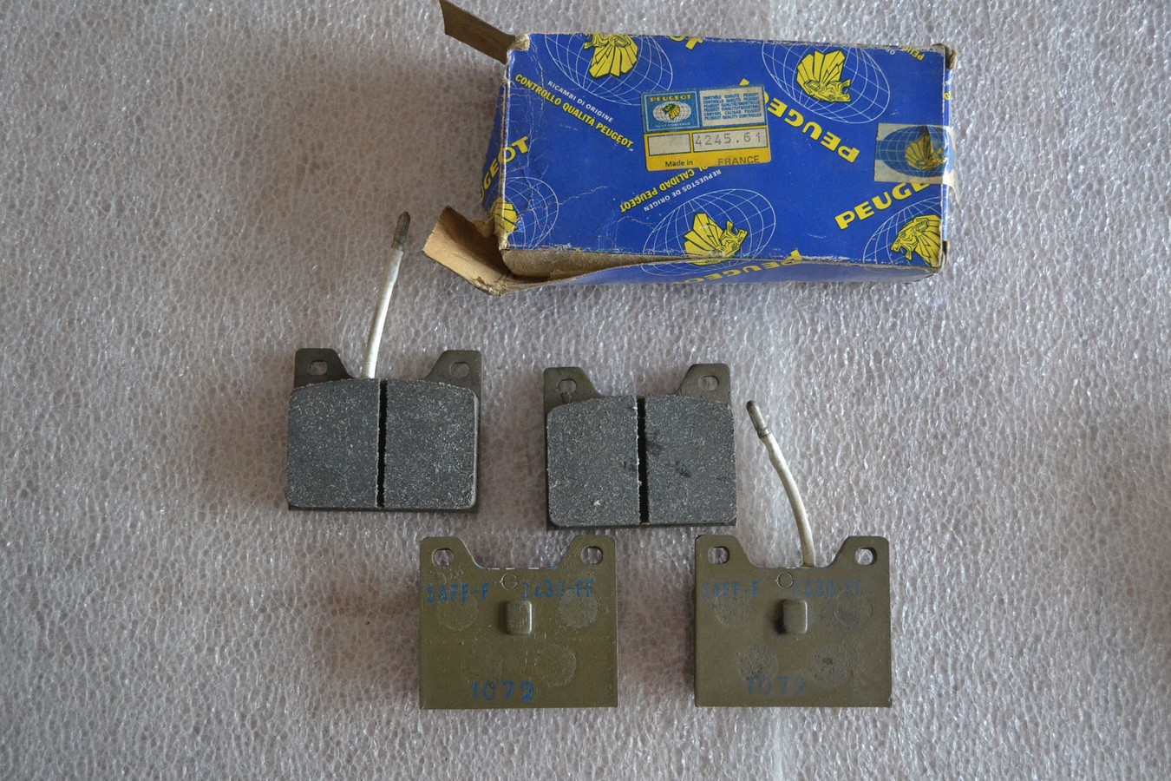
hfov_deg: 49.6
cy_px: 390
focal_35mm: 39
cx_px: 586
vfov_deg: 34.2
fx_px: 1268
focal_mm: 26
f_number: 4.2
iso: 1600
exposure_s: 1/60
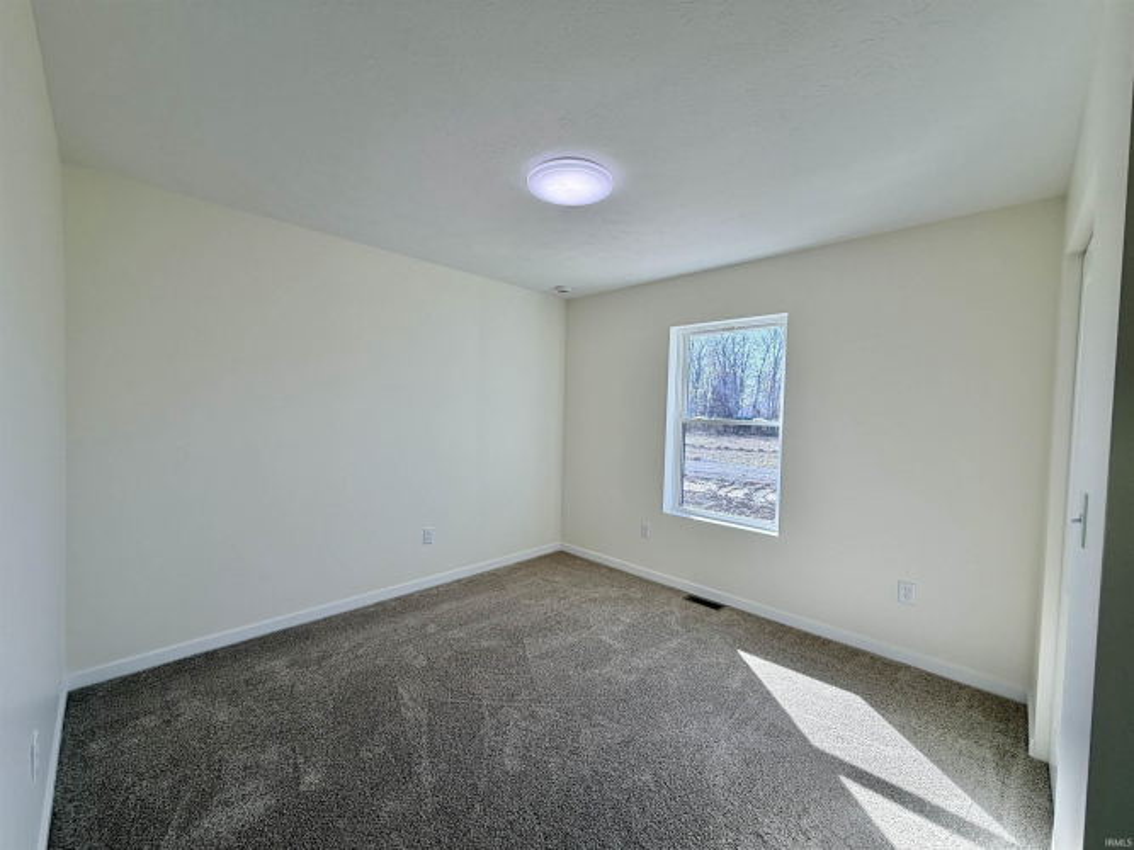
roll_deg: -1.1
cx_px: 567
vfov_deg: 85.7
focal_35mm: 14
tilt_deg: -2.1
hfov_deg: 102.1
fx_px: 459
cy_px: 425
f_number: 2.2
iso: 40
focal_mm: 2.22
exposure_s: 1/178
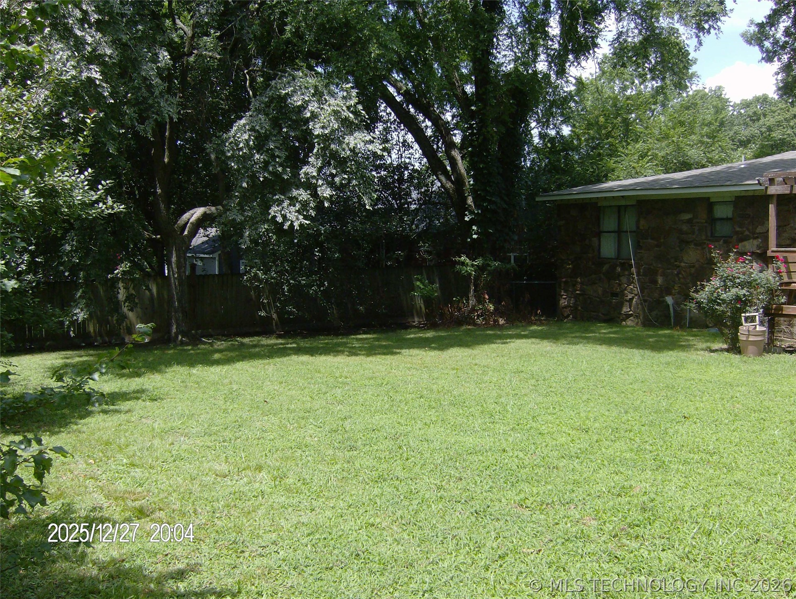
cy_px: 300
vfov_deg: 39.7
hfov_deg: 51.3
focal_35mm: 36
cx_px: 398
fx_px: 829
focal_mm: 6
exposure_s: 1/359
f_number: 4.7
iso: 100
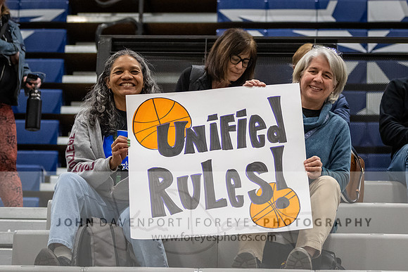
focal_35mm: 138
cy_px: 134
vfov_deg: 10.0
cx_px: 234
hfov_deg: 14.9
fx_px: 1561
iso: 5000
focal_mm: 72
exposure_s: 1/800
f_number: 2.8
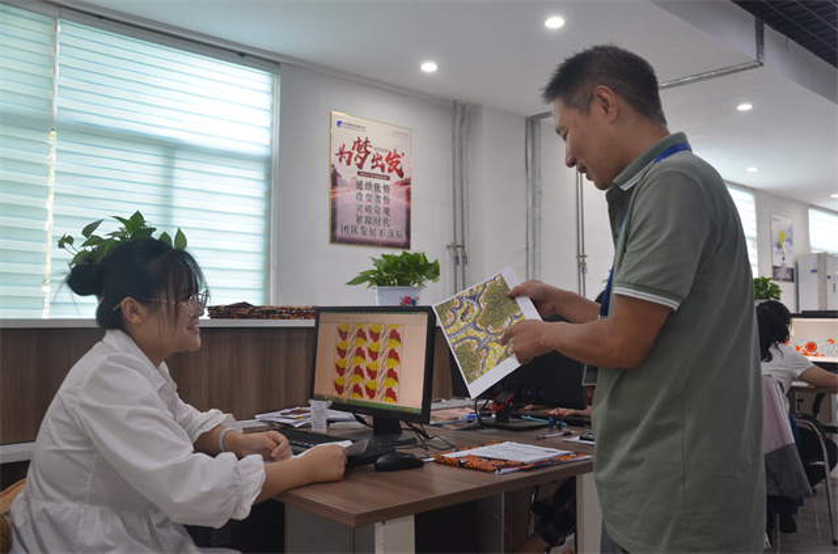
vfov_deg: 41.5
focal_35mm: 32
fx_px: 731
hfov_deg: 59.6
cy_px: 277
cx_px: 419
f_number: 4
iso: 560
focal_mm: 21
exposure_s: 1/60
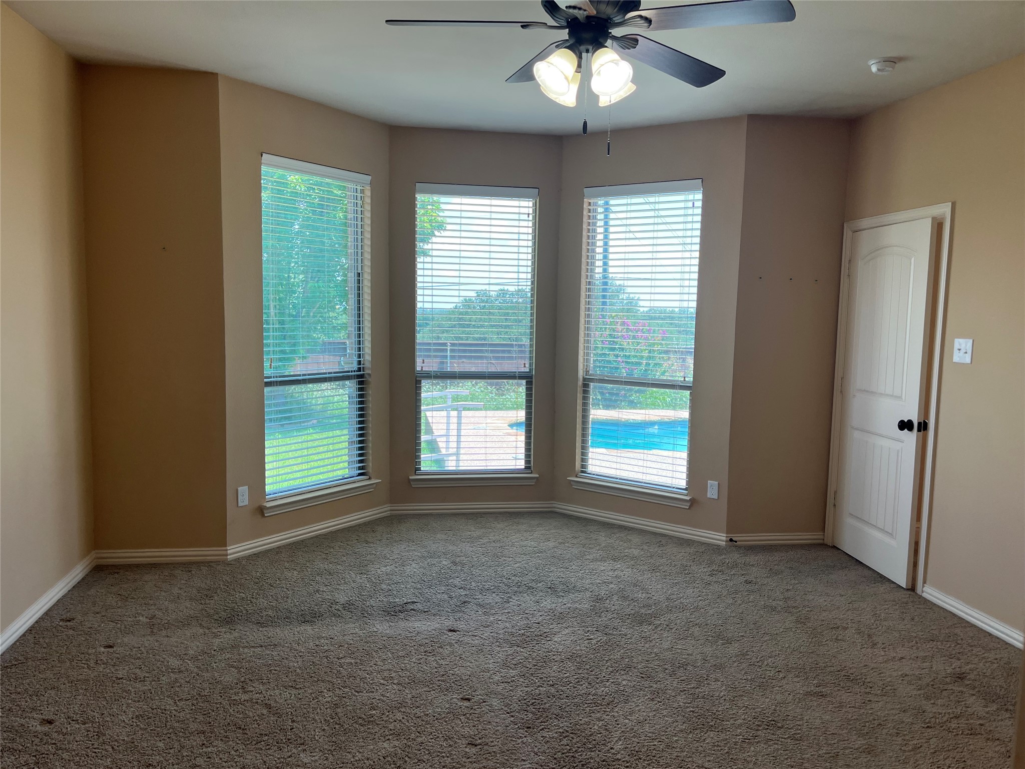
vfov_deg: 53.1
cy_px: 384
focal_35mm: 26
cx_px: 512
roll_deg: -1.1
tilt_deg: -6.5
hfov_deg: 67.3
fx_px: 770
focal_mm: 5.1
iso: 40
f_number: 1.6
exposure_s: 1/165
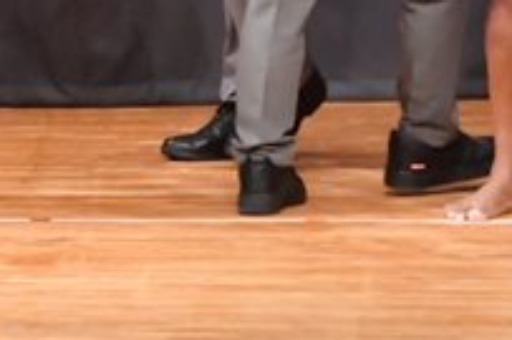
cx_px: -216
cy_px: -3
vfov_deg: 1.6
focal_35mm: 860
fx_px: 12221
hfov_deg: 2.4
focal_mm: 150
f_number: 5.6
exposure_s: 1/400
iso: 11400
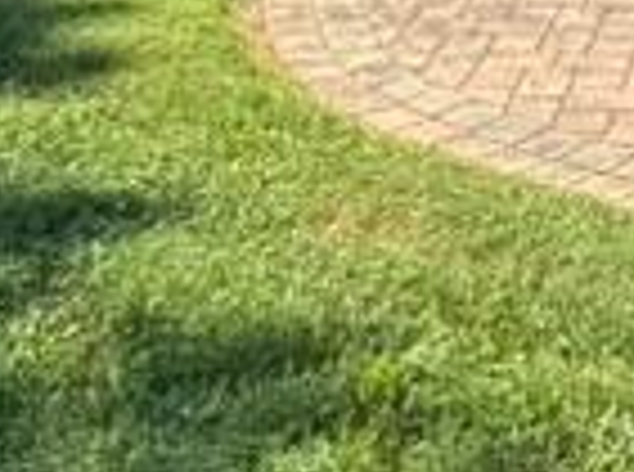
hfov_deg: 17.9
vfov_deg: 13.0
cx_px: 850
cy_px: -382
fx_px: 1863
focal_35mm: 102
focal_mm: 2.22
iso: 40
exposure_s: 1/787
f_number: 2.2
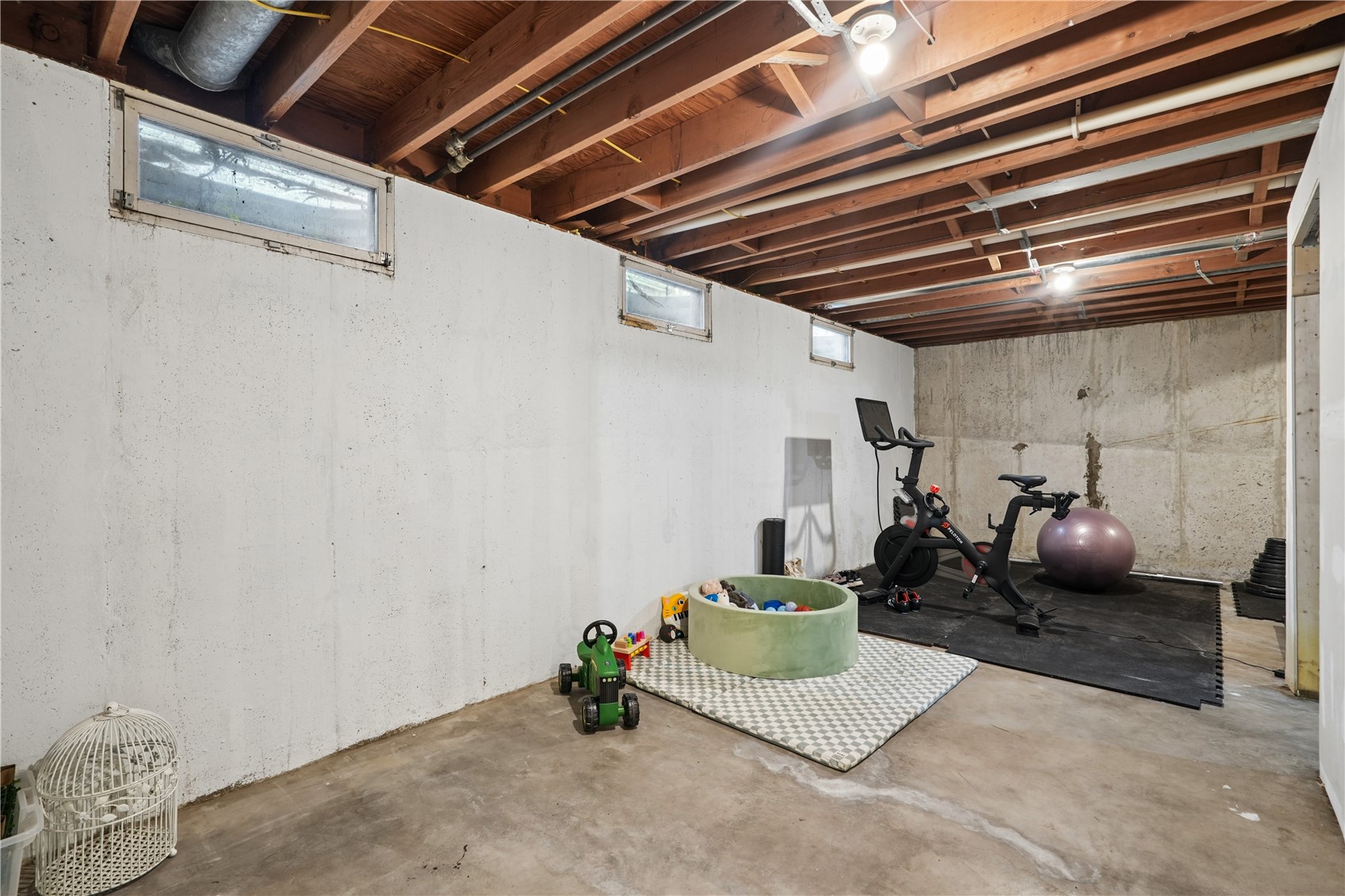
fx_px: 598
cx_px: 672
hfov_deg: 96.7
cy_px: 448
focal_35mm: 16
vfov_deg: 73.7
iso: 400
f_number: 10
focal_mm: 16
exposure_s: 2.5
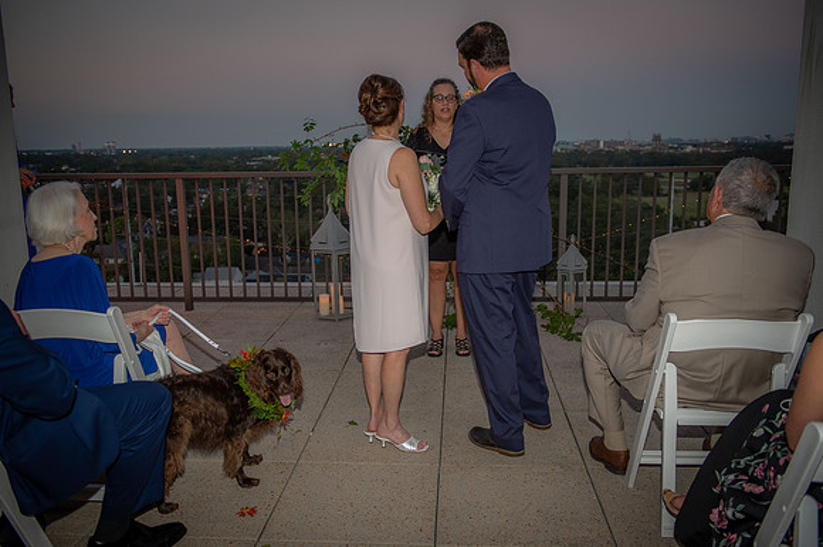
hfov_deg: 58.7
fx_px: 731
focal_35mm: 32
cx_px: 412
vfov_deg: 41.1
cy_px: 274
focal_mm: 32
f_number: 4
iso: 800
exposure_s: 1/160
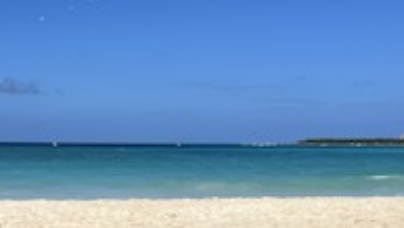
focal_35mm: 66
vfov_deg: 18.1
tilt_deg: -4.7
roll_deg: -0.1
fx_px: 708
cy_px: 199
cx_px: 63
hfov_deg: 30.8
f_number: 1.5
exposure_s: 1/9434
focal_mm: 5.7
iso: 50
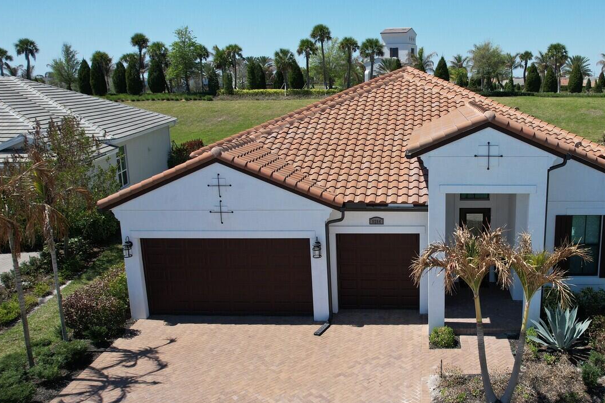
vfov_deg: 40.0
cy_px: 202
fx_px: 555
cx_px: 411
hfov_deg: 55.8
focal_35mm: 33
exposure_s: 1/2000
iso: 100
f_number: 2.8
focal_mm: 8.38
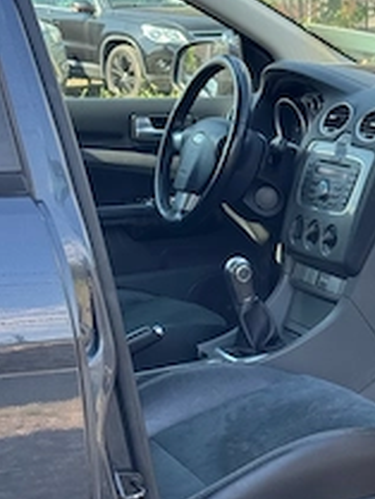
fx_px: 1328
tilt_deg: -11.8
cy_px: 265
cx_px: 356
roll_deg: +1.1
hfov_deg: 15.8
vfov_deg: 21.3
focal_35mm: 92
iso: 64
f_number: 1.78
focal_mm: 6.76
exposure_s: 1/464
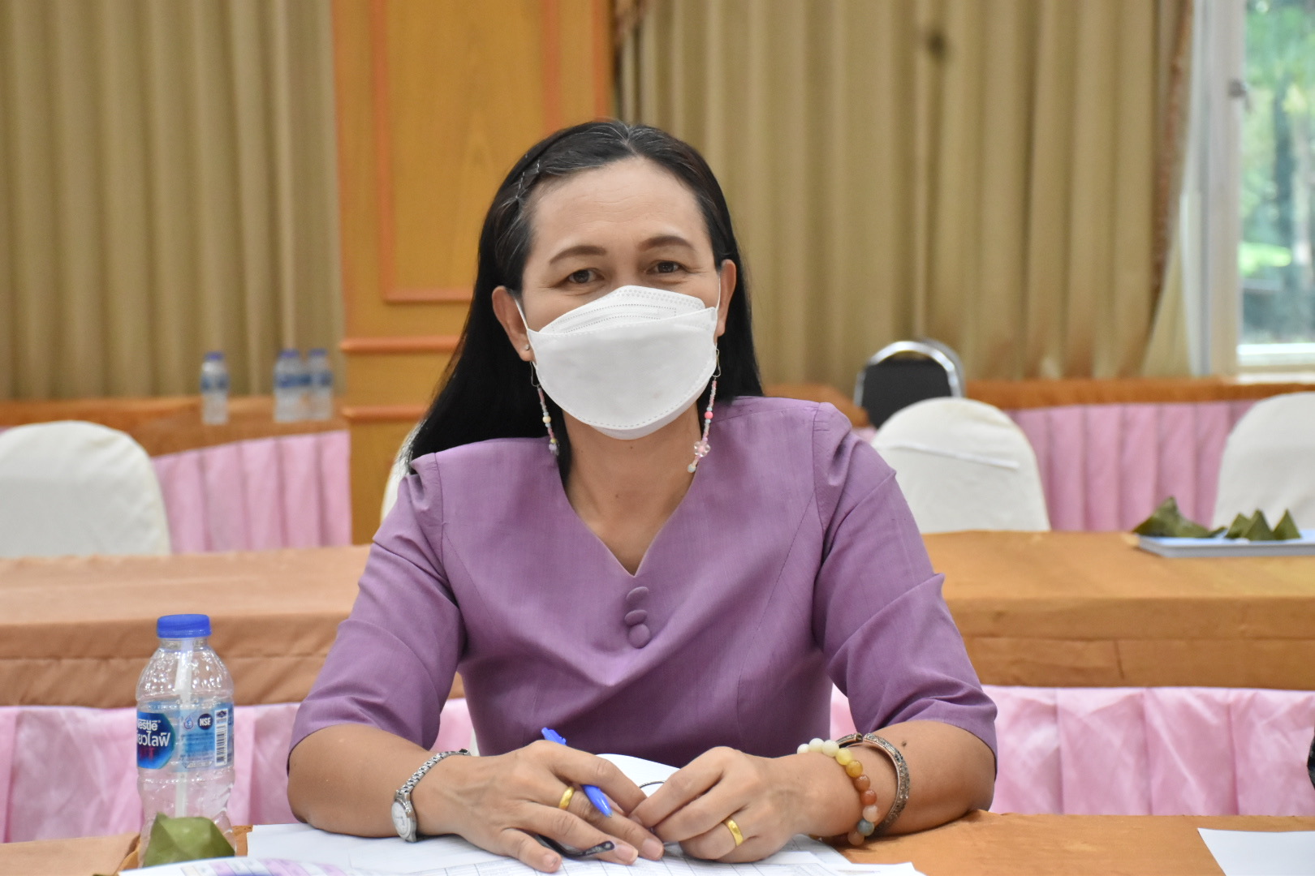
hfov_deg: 26.0
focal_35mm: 78
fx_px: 2849
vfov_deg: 17.5
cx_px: 658
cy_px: 438
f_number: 6.3
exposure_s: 1/160
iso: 2500
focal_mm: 52
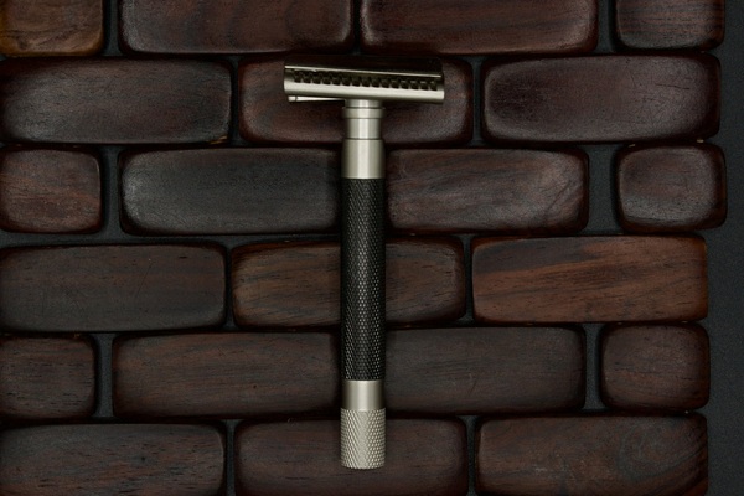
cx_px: 372
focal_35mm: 75
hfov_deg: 27.0
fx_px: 1550
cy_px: 248
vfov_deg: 18.2
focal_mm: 50
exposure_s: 1/125
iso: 500
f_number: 9
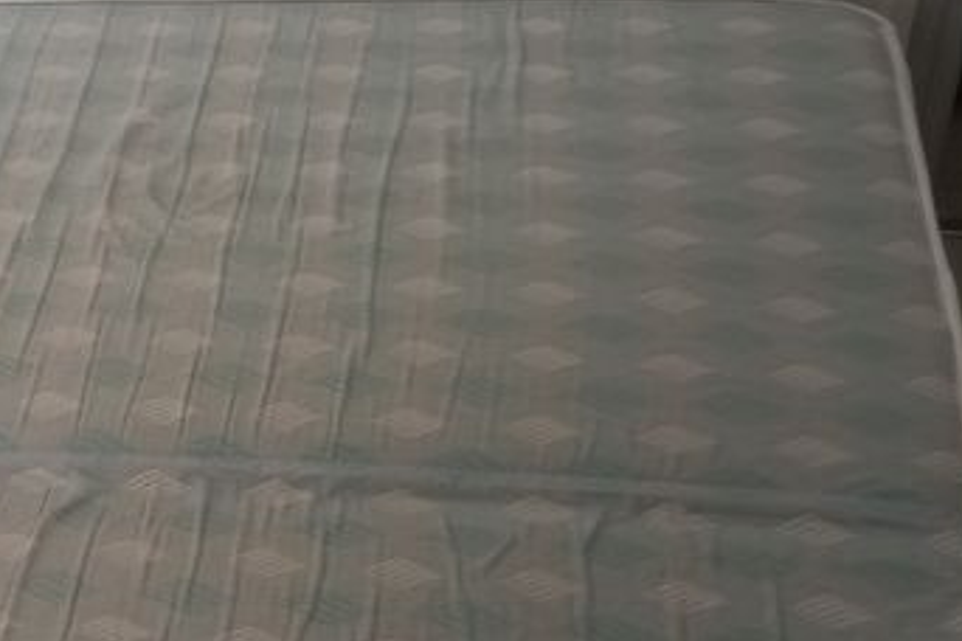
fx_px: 2031
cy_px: 441
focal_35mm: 76
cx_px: -248
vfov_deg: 17.9
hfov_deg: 23.8
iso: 250
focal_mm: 4.6
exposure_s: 1/24
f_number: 2
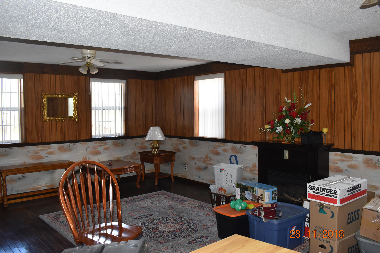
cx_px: 190
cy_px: 126
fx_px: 317
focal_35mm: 30
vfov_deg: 43.6
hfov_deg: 61.9
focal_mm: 20
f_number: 5.6
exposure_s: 1/125
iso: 800
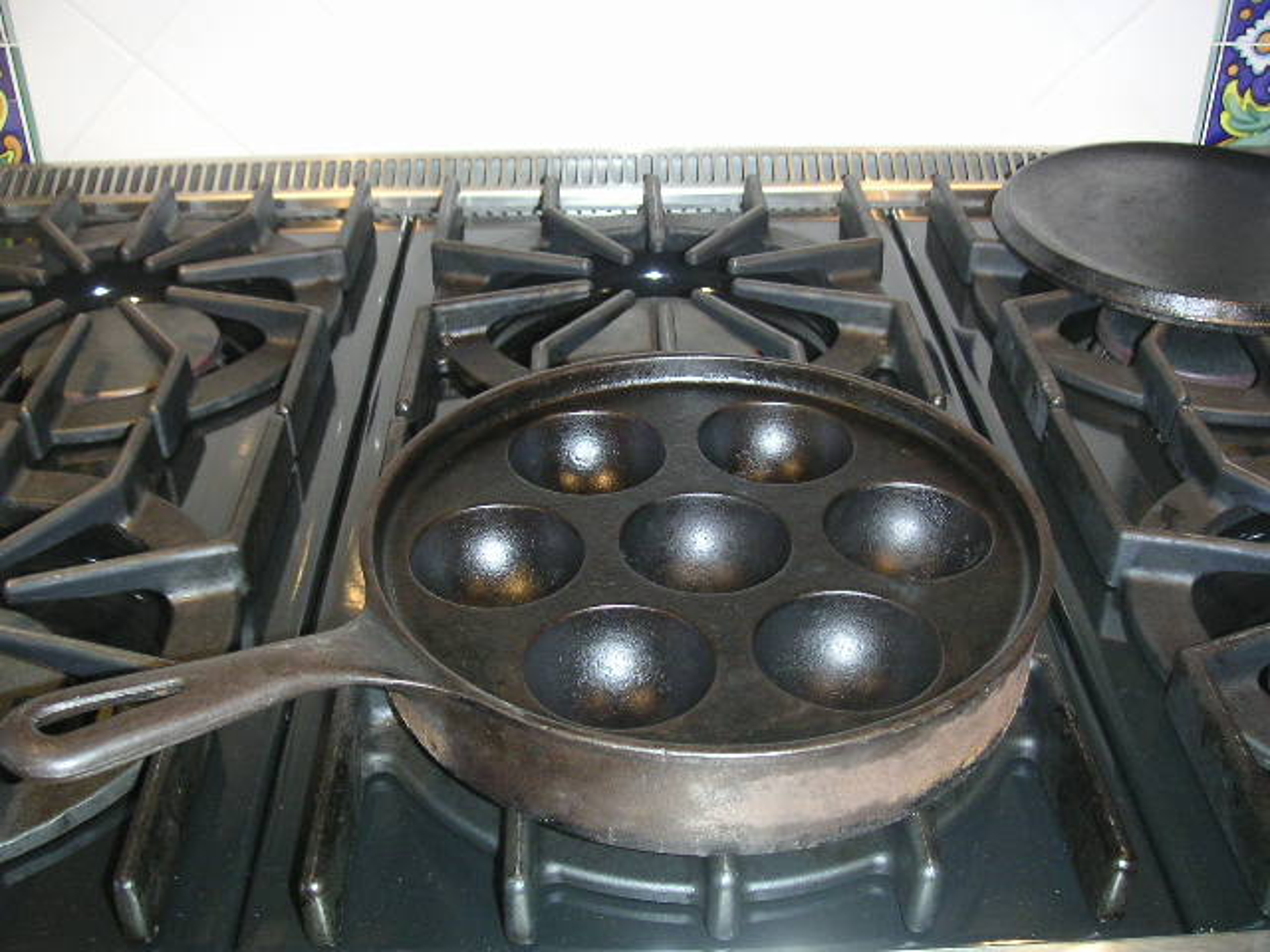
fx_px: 1394
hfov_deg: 49.0
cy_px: 476
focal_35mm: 38
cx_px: 635
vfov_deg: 37.7
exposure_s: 1/45
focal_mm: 6
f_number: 2.8
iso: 160
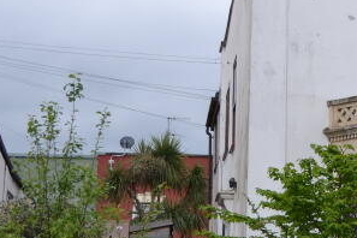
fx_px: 1230
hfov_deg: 16.0
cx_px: 398
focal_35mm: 124
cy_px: 138
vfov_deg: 11.1
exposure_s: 1/200
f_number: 4
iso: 100
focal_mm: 24
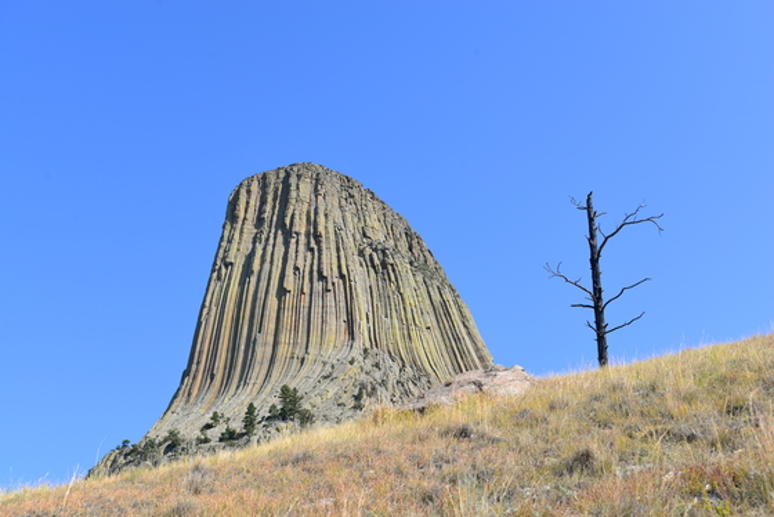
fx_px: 1032
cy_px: 258
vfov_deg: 28.1
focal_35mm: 48
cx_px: 387
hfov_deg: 41.1
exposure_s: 1/125
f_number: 9
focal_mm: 48
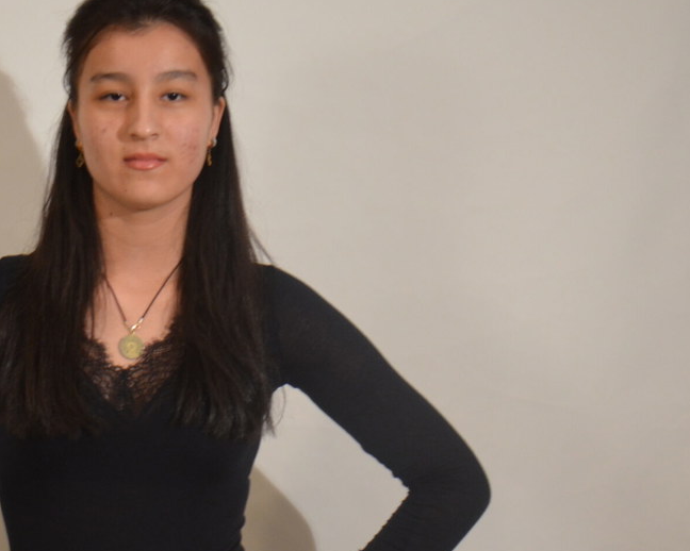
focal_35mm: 85
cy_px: 354
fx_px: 1735
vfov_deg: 18.0
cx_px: 114
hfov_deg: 22.1
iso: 800
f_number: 3.3
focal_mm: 28
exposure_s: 1/40
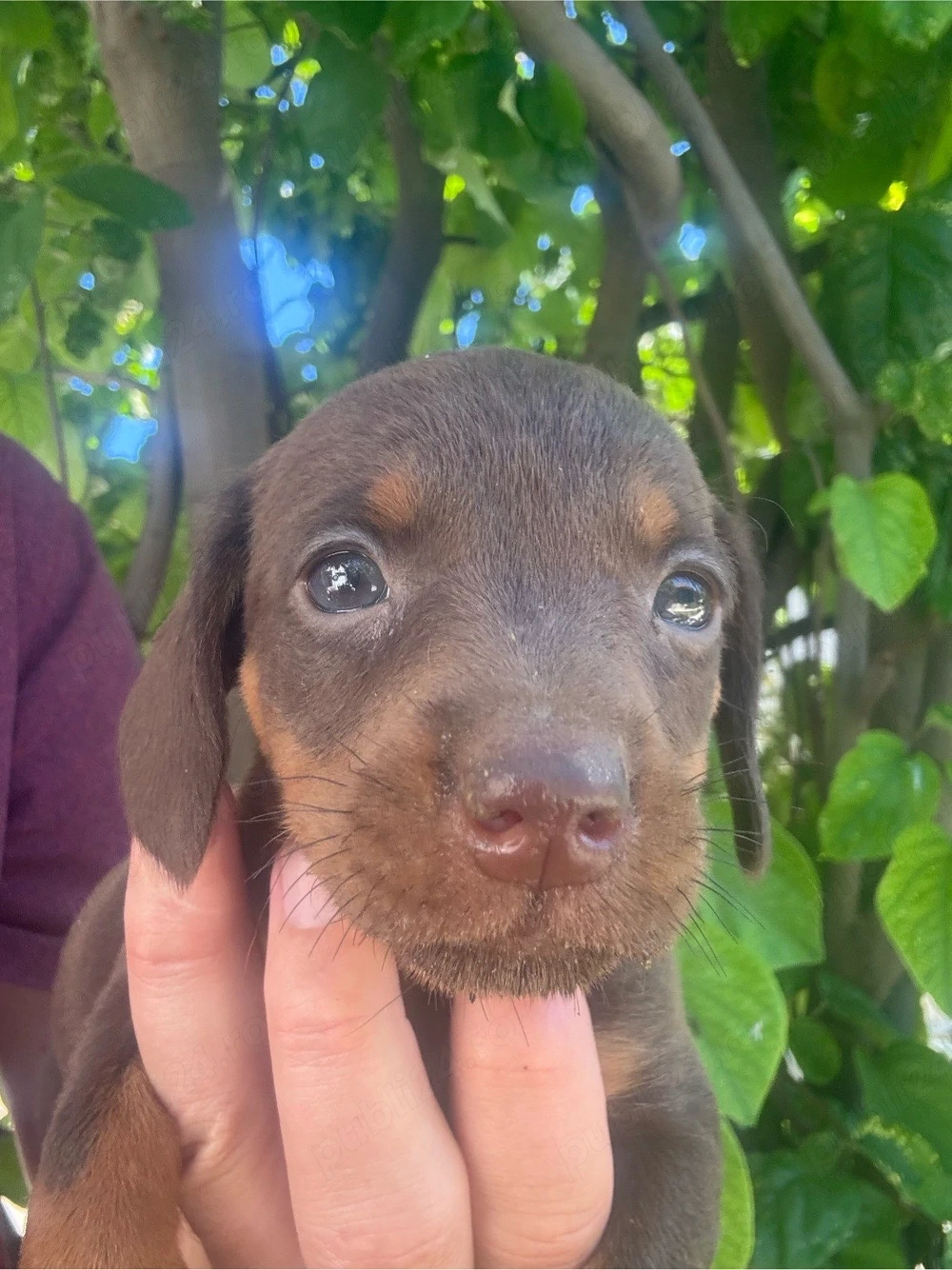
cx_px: 476
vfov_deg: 60.0
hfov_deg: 46.8
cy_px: 635
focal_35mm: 30
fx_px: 1100
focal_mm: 2.69
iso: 50
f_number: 1.9
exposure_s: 1/122
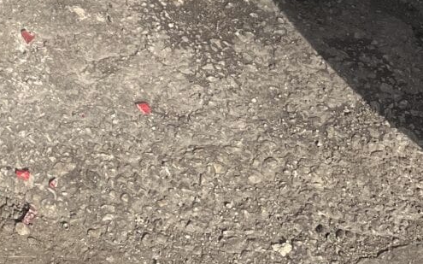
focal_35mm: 114
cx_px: -176
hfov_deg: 16.9
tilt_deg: -10.6
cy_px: -511
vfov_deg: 9.3
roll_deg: +1.0
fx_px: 1314
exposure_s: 1/2967
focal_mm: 5.1
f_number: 1.6
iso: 50
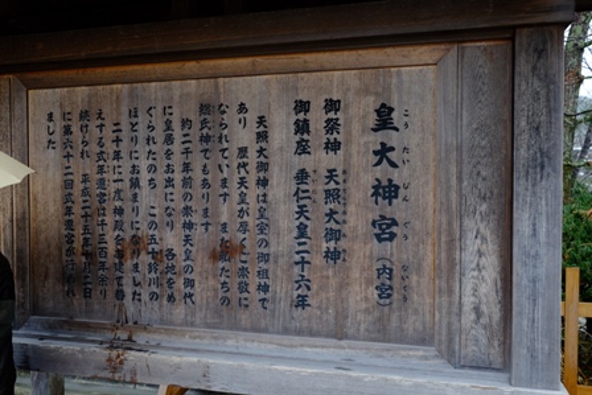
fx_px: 477
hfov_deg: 63.6
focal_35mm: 29
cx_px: 296
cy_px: 198
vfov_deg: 45.0
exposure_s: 1/240
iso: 800
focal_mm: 19.6
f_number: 3.2
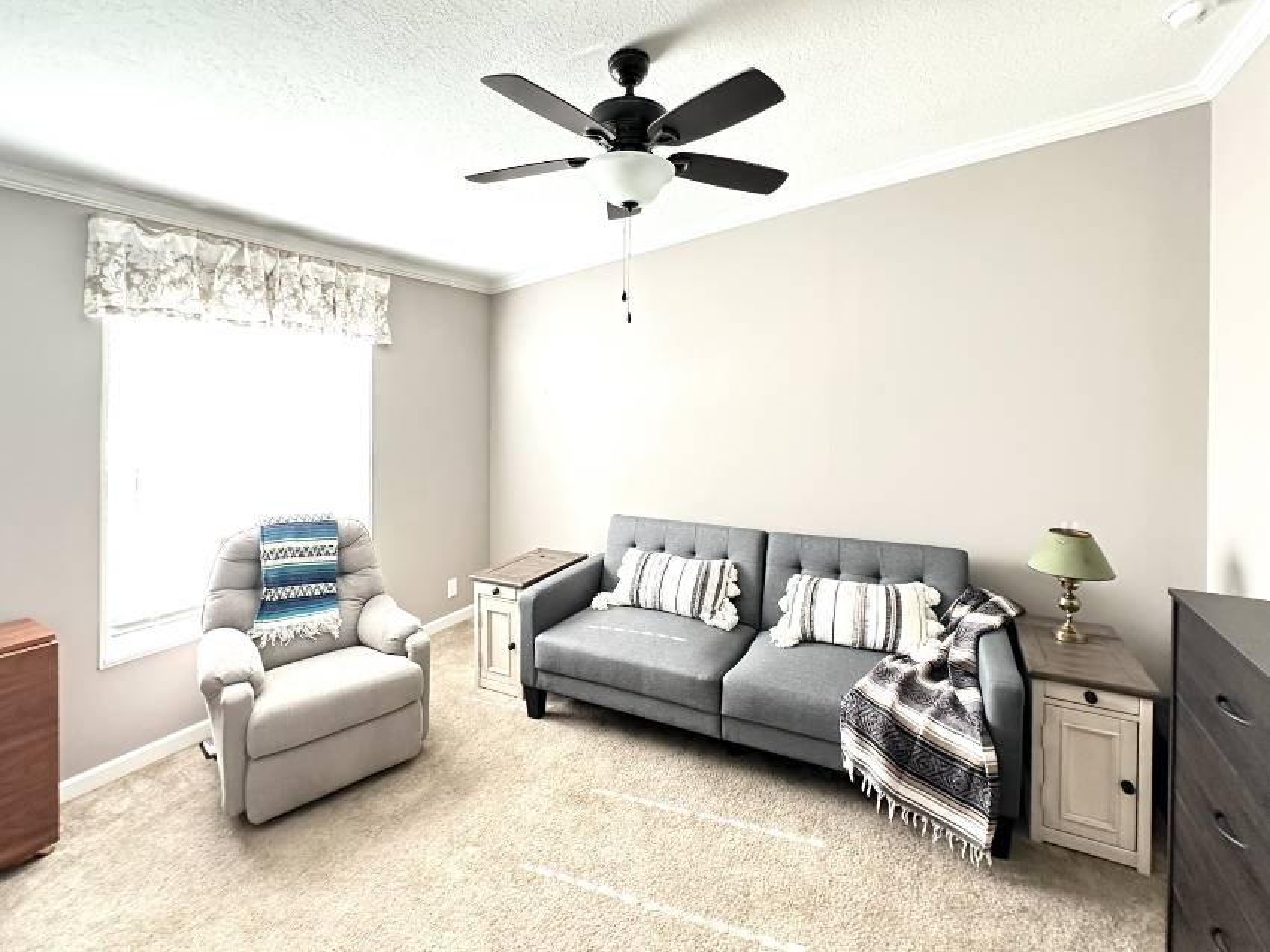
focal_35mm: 14
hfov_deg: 102.1
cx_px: 635
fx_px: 513
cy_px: 476
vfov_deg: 85.6
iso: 320
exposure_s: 1/60
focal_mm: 2.22
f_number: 2.2
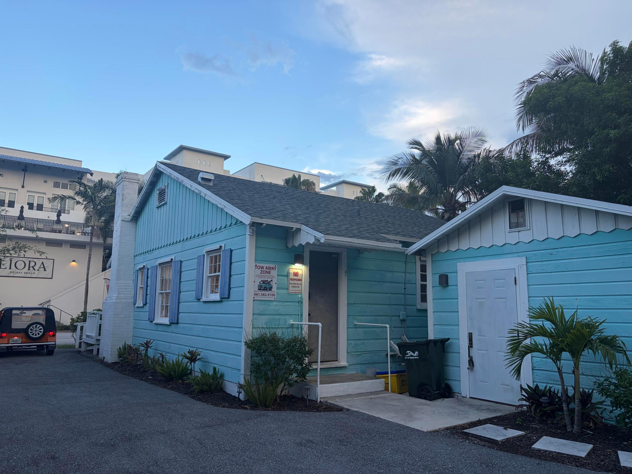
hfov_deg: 67.3
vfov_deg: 53.1
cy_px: 237
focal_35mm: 26
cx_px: 316
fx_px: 475
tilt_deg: +8.8
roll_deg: -0.8
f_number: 1.6
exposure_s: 1/196
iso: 40
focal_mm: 5.96
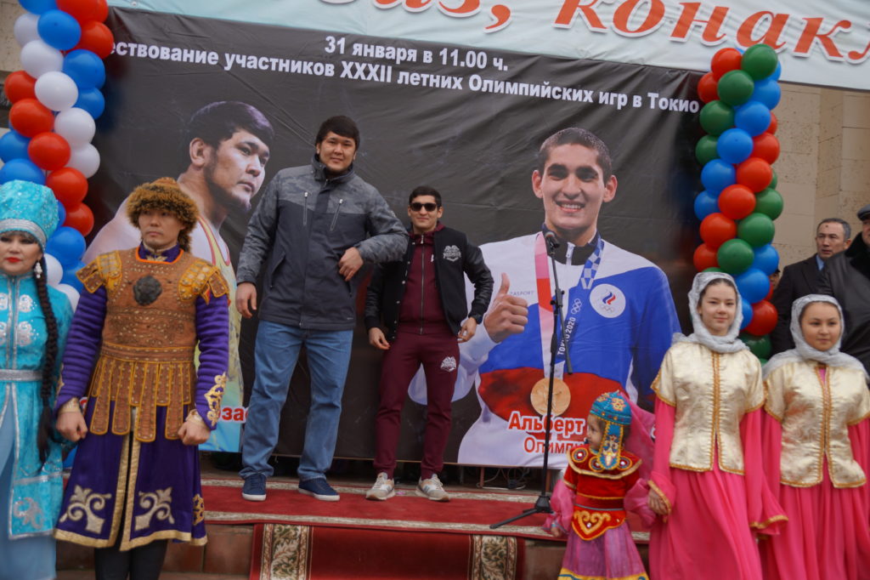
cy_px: 290
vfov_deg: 34.2
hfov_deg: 49.6
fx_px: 942
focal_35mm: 39
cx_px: 435
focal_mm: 26
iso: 100
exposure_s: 1/250
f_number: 4
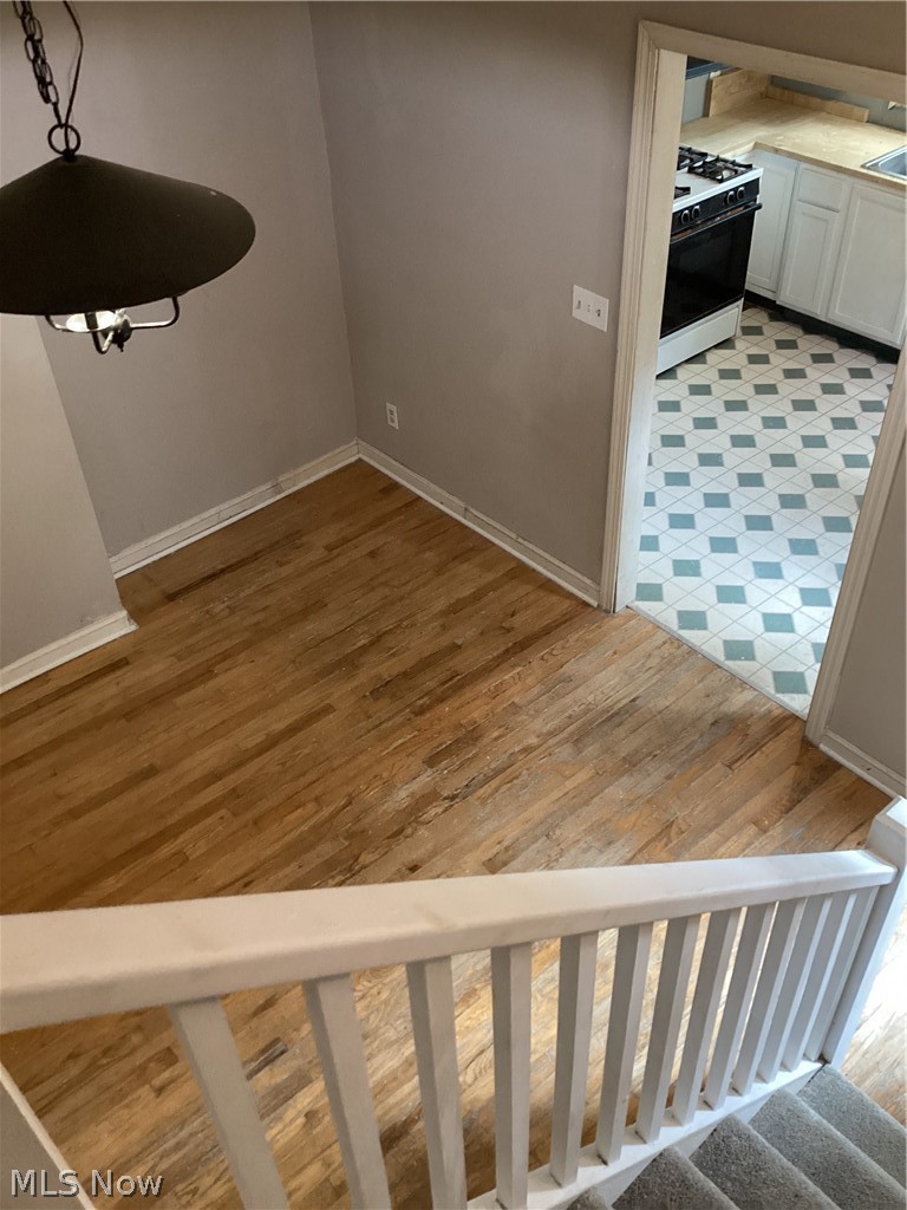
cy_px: 605
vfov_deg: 58.4
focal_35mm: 31
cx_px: 454
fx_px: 1083
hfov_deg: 45.4
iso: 320
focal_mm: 3.3
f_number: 2.4
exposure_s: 1/60
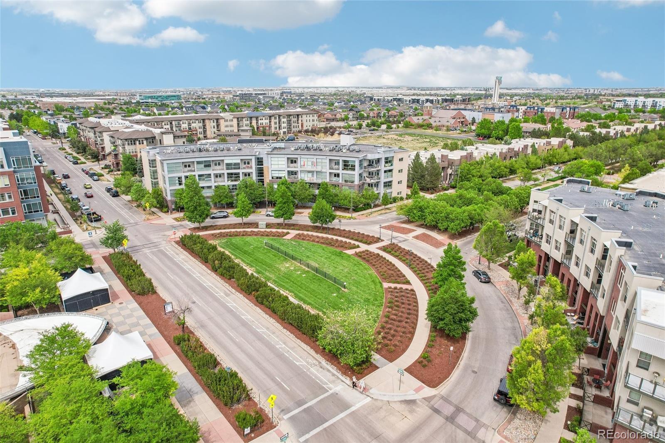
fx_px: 406
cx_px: 332
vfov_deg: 57.2
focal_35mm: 22
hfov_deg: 78.6
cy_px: 222
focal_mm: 8.4
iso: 130
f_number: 2.8
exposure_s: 1/250
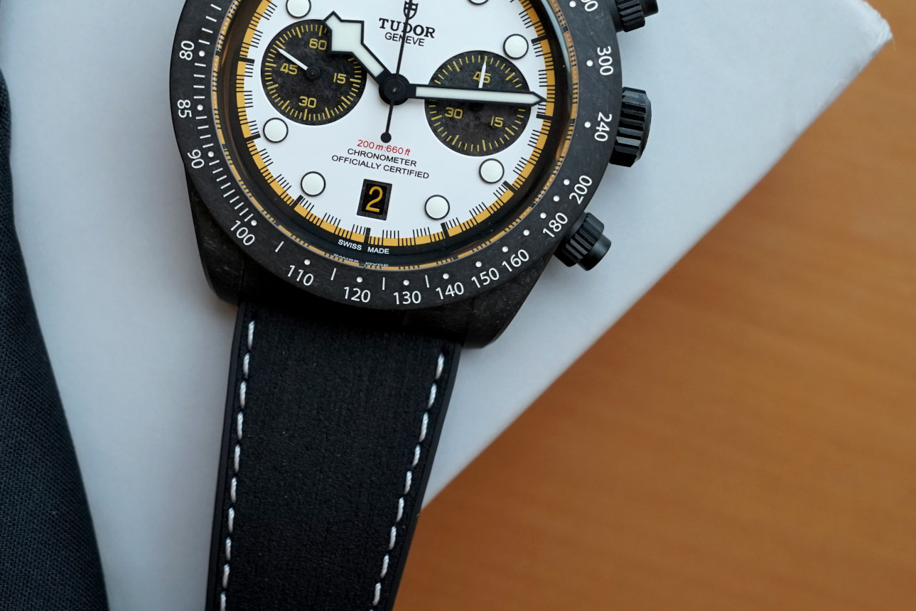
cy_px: 164
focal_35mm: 57
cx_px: 411
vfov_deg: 23.6
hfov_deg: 35.0
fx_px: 1451
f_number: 5.6
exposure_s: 1/250
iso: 1600
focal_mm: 35
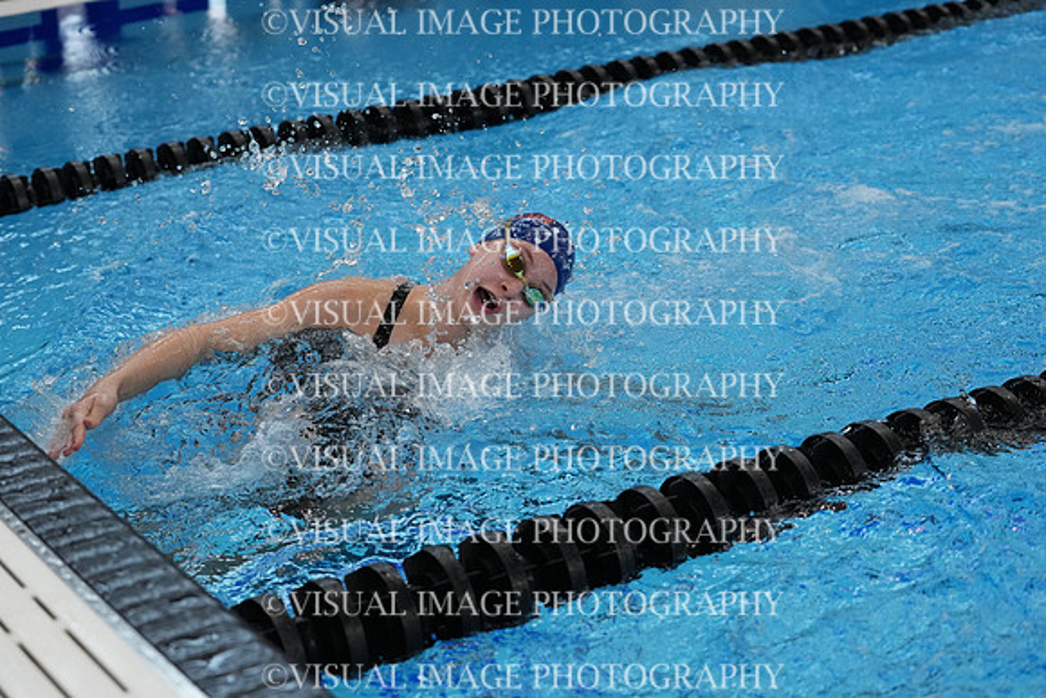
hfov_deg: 28.8
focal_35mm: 70
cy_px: 349
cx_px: 523
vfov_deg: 19.5
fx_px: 2034
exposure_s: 1/2000
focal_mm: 70
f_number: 4
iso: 6400
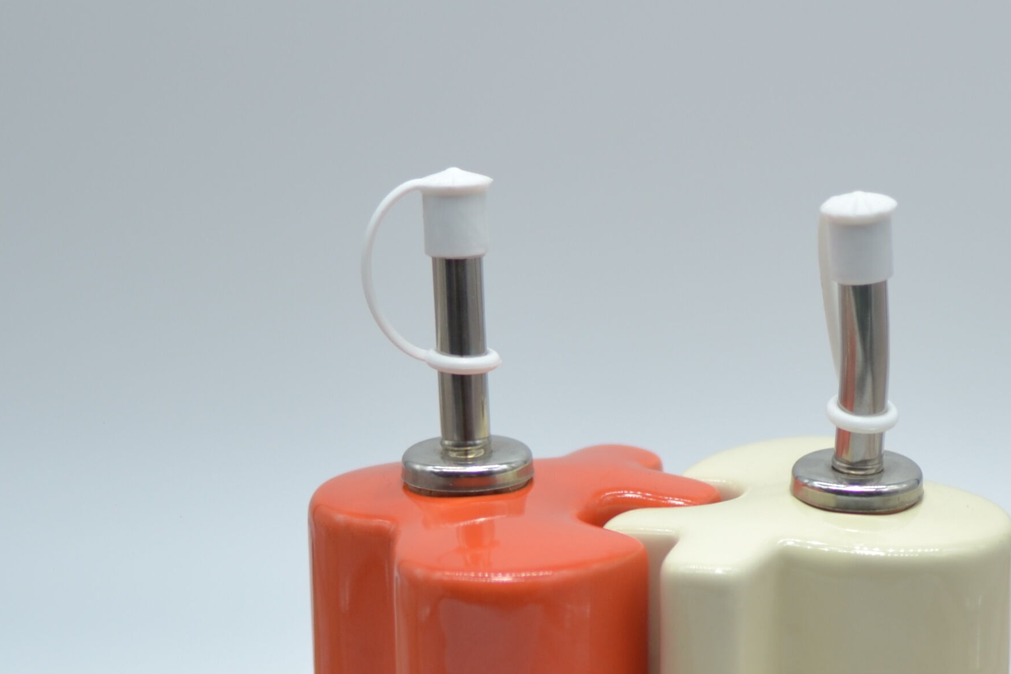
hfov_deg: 14.9
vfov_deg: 9.8
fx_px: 3856
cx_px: 672
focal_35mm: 137
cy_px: 807
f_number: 1.8
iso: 100
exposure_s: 1/500
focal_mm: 35
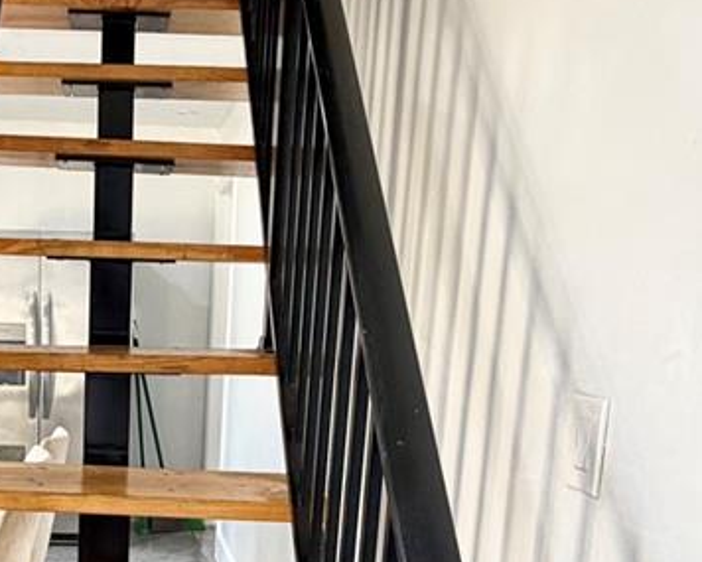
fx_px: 956
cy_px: 475
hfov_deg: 38.4
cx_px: 116
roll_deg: -1.8
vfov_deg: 31.6
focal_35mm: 46
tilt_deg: -9.6
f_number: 2.2
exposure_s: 1/60
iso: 200
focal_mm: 2.22
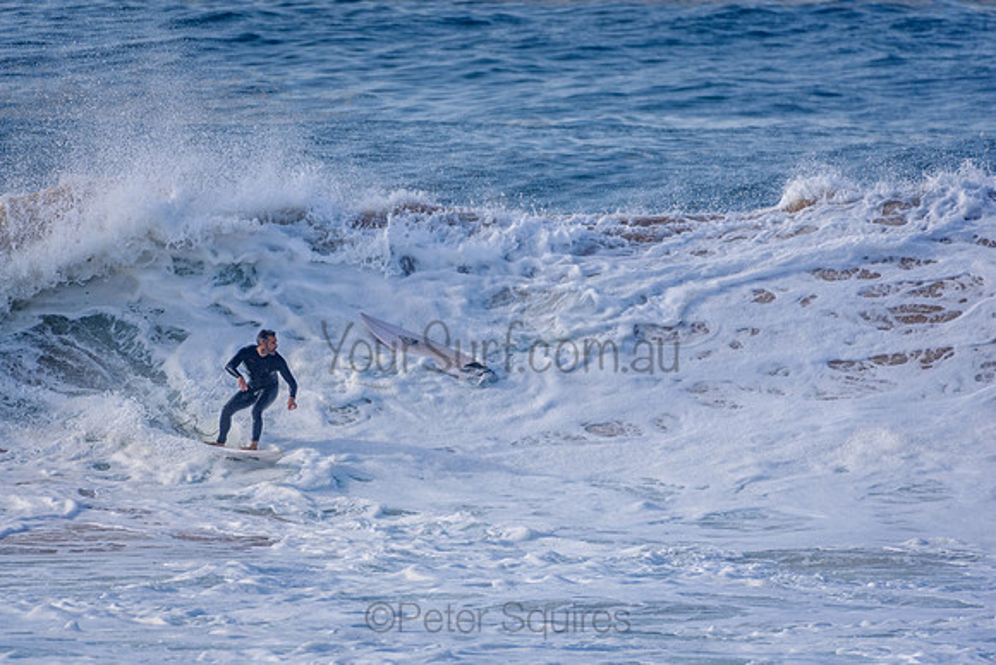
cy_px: 332
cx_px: 498
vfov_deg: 1.8
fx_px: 20754
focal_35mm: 750
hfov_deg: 2.7
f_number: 5.6
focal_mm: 500
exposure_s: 1/2000
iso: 280
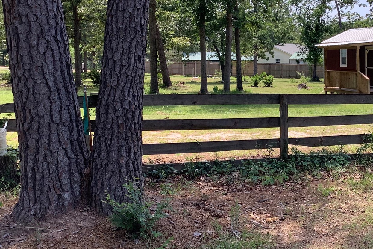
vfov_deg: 25.5
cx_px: 293
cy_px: 96
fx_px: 549
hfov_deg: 36.4
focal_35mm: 53
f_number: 2.4
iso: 25
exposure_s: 1/341
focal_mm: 3.3
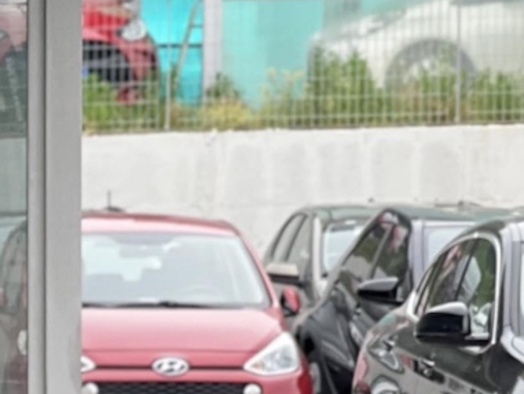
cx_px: -683
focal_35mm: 314
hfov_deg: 6.1
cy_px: 672
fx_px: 4755
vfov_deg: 4.7
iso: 25
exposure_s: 1/121
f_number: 2.2
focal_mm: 7.5
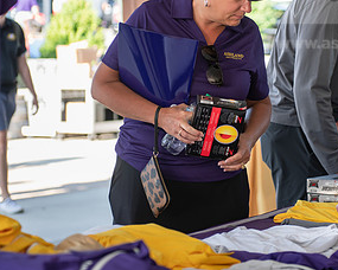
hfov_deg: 15.2
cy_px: 68
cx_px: 223
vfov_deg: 12.2
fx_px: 1260
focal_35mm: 126
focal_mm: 66
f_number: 2.8
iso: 250
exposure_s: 1/250
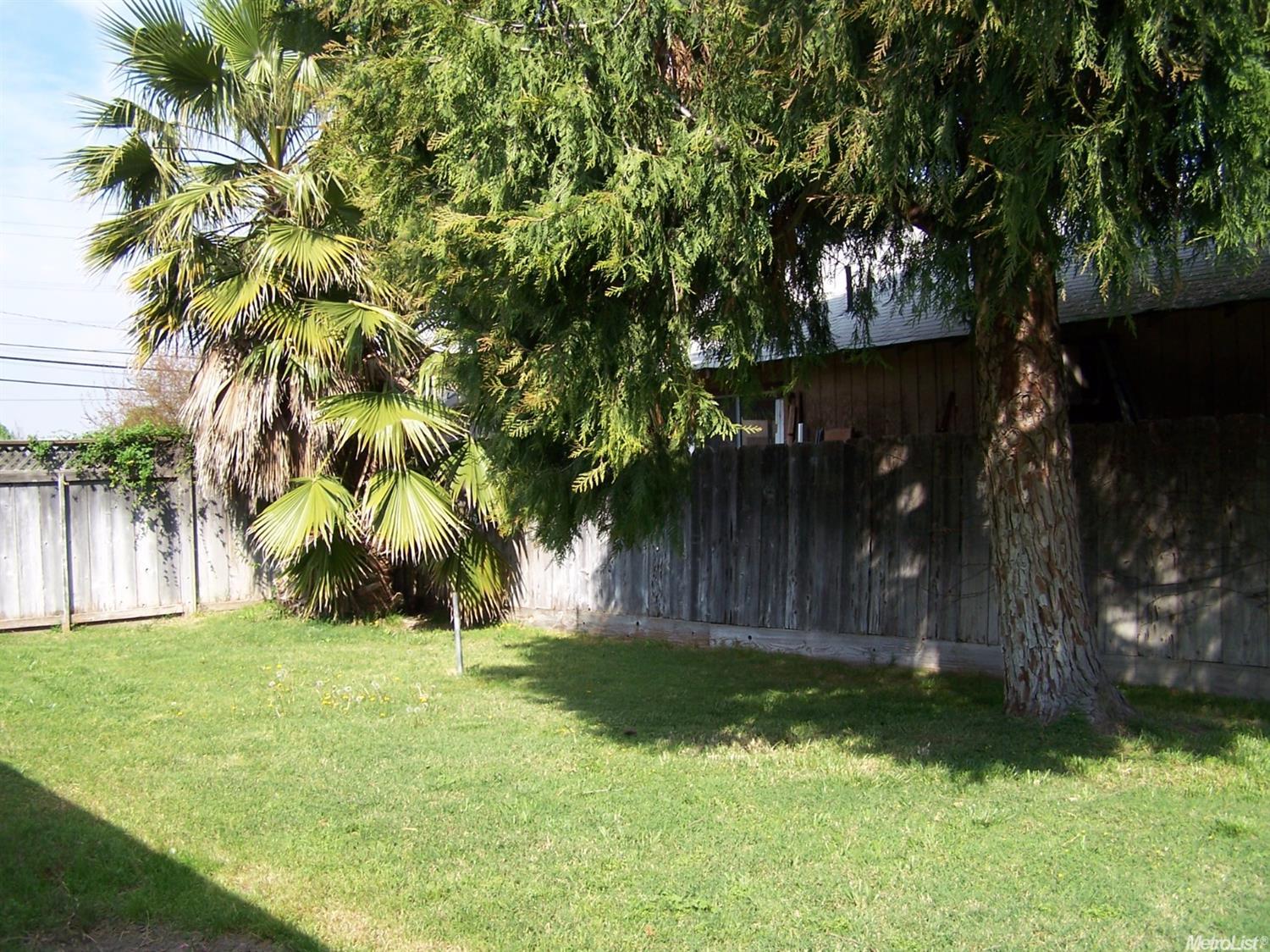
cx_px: 635
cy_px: 476
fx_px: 1394
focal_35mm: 38
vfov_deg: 37.7
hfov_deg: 49.0
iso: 80
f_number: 2.8
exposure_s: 1/640
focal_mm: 6.3
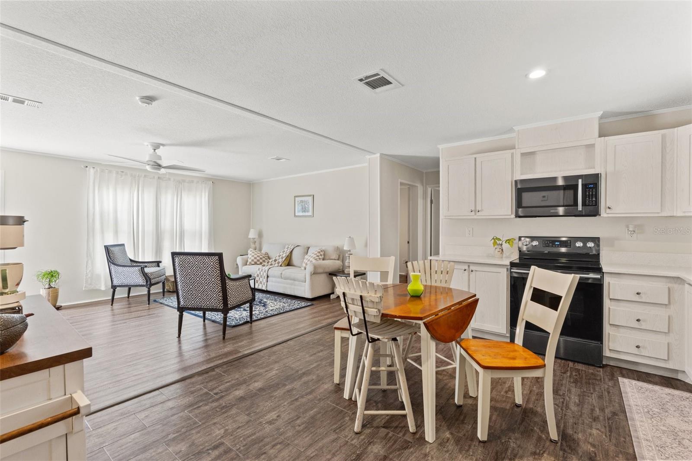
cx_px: 346
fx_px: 317
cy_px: 230
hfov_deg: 95.0
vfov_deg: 72.0
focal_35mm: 16
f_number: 8
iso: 400
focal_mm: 11
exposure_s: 1/4
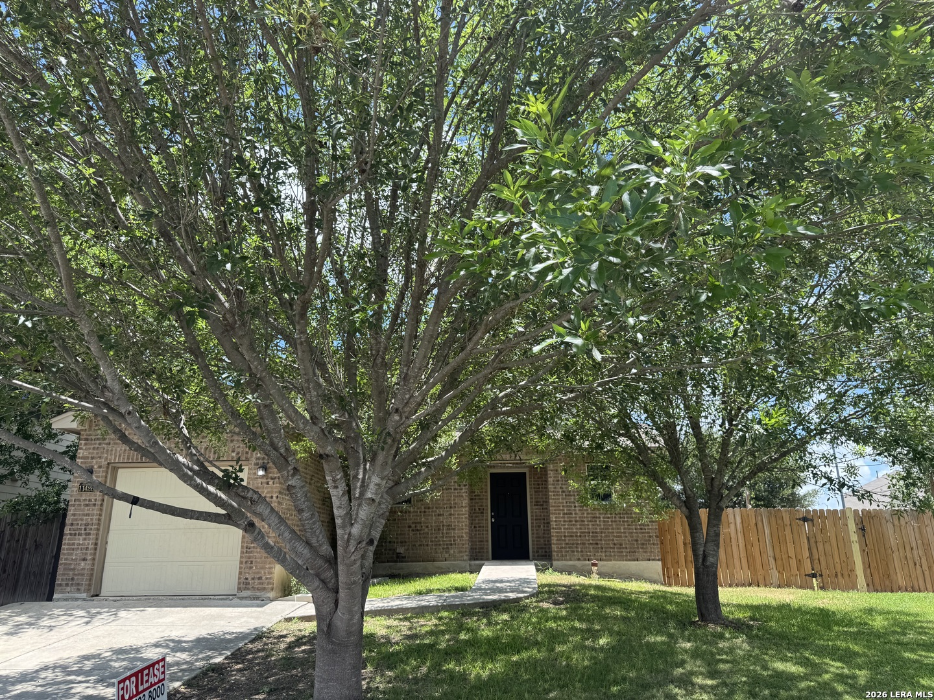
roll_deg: +1.0
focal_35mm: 24
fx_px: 648
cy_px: 350
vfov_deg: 56.8
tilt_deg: +17.7
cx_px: 467
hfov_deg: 71.6
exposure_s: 1/1076
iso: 80
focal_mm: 6.76
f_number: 1.78
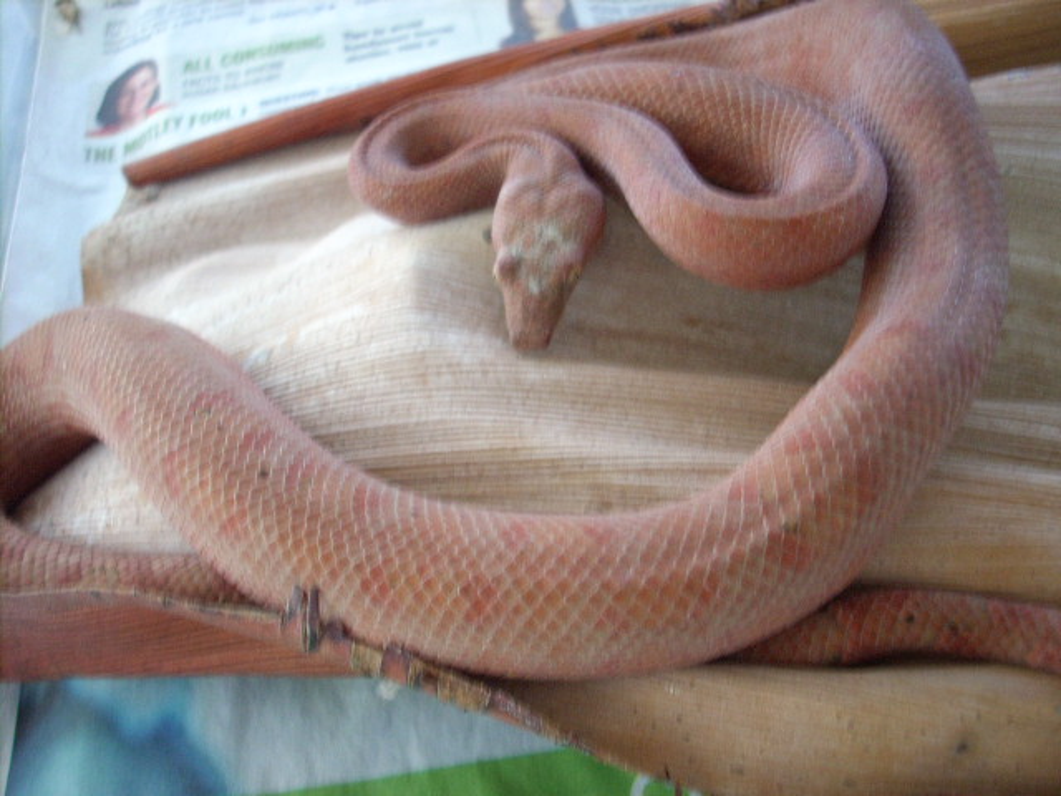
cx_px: 530
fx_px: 1134
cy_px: 398
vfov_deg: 38.7
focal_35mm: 37
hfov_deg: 50.1
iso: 200
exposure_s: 1/15
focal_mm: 6.2
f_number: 2.8
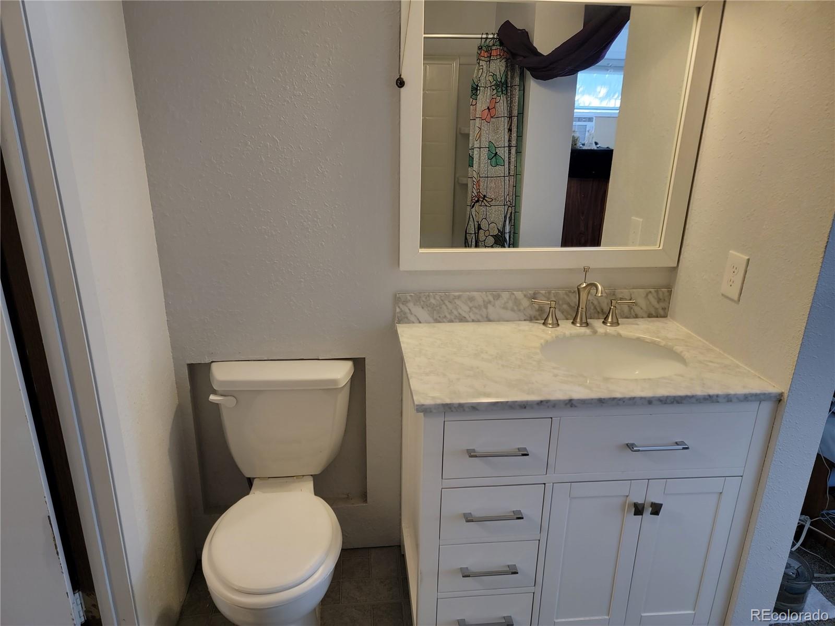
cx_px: 418
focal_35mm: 24
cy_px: 313
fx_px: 579
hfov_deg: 71.6
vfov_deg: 56.8
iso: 320
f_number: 1.8
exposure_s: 1/40
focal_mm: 6.7
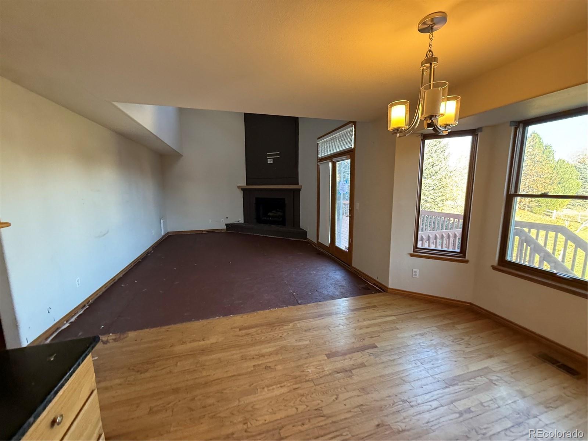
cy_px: 220
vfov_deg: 85.7
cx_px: 294
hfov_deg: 102.1
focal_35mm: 14
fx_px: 238
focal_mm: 2.22
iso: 320
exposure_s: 1/60
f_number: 2.2
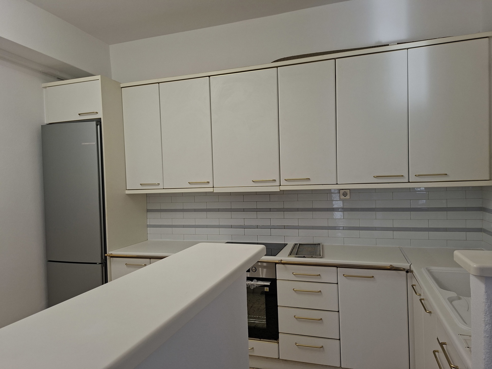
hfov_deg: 73.9
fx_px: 327
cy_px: 184
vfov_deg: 58.9
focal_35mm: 23
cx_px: 246
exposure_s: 1/100
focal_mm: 5.54
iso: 80
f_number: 1.8
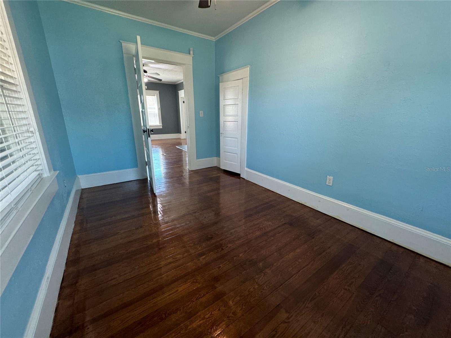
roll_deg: -0.4
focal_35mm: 14
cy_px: 169
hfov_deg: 102.1
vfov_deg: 85.7
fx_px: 182
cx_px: 226
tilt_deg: -17.3
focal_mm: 2.22
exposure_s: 1/60
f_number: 2.2
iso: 250
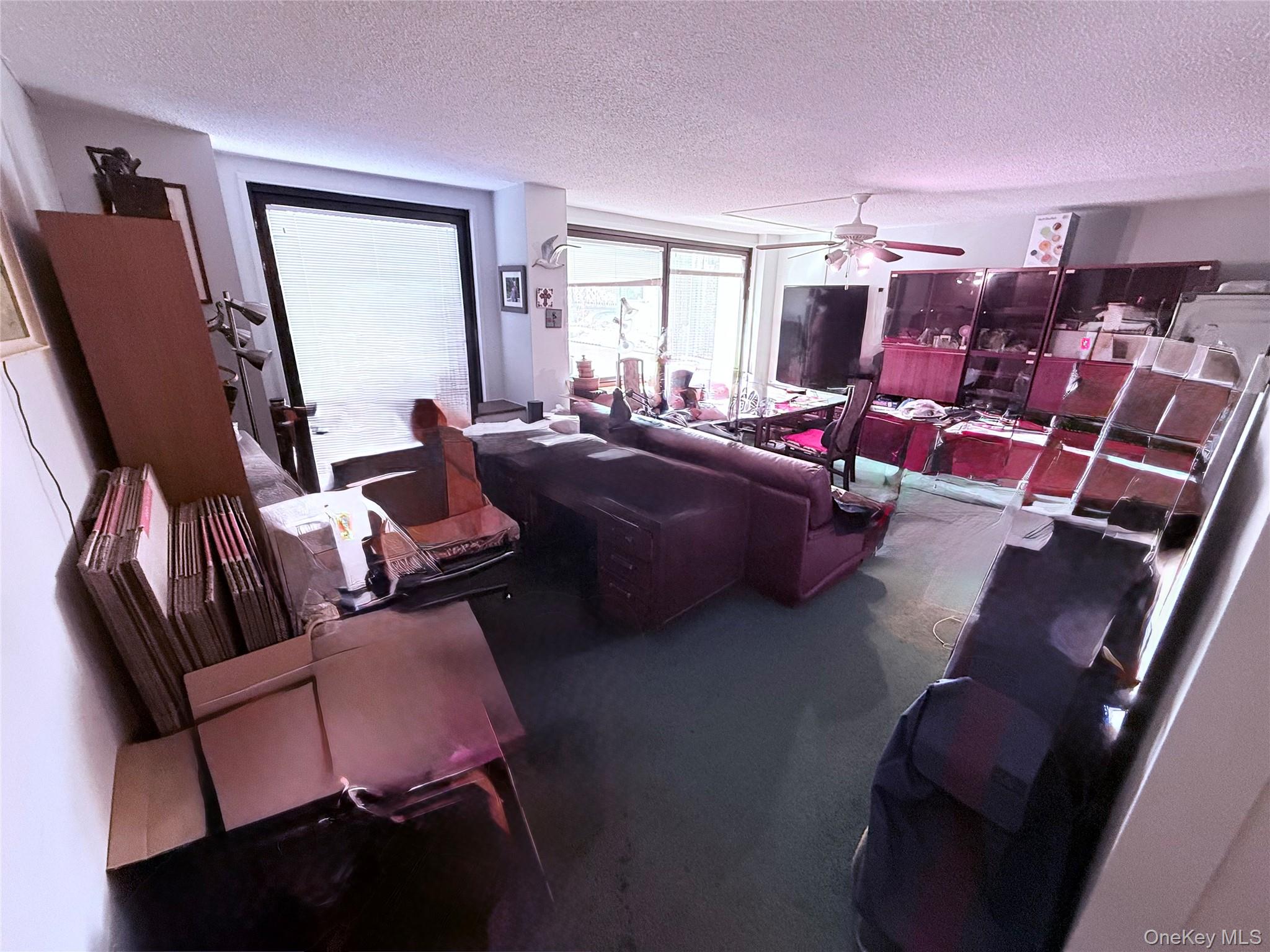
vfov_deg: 85.7
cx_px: 635
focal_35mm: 14
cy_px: 476
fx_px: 514
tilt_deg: -18.9
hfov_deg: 102.1
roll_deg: -1.6
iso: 400
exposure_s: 1/60
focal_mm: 2.22
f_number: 2.2
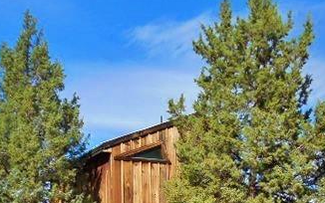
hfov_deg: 38.7
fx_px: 461
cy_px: 233
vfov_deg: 23.1
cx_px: 192
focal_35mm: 52
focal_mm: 4.5
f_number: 3.3
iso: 125
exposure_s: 1/1250
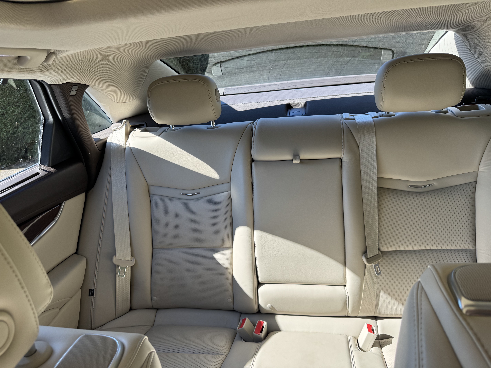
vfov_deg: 56.8
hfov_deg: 71.6
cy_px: 184
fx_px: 340
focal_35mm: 24
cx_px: 246
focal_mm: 6.76
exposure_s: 1/387
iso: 80
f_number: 1.78
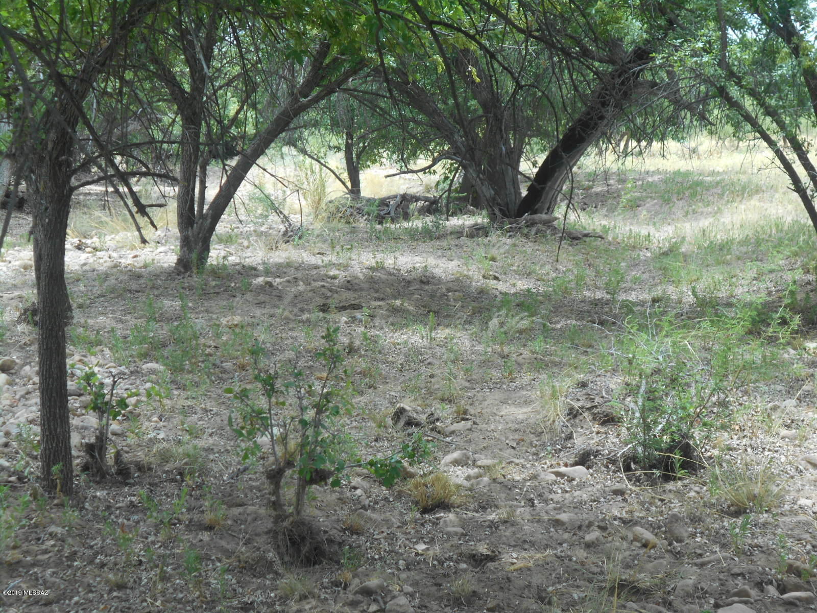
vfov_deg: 22.6
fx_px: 1534
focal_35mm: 65
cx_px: 408
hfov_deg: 29.8
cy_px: 306
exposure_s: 1/100
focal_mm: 11.6
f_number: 5.3
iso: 80
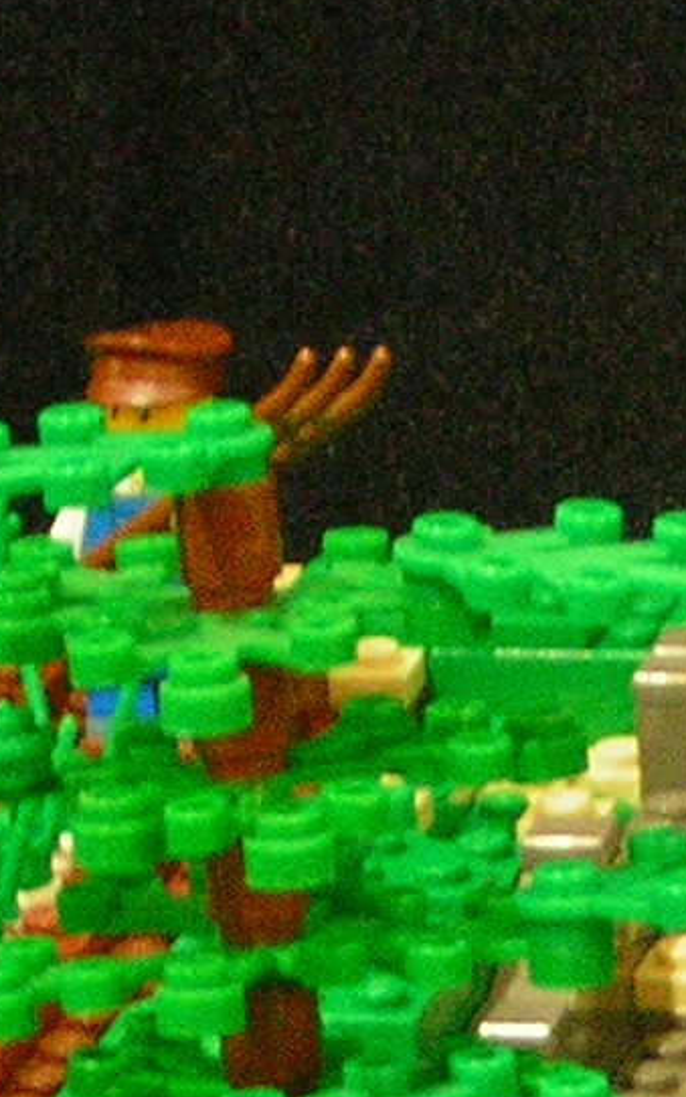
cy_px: 1186
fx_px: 10105
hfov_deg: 3.9
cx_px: 1087
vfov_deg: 6.2
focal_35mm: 338
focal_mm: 14.1
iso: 200
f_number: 4.7
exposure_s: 1/3
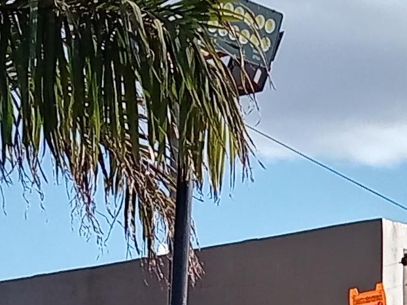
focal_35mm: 164
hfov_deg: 12.0
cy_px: 581
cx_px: 384
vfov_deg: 8.6
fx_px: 1927
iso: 100
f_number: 1.8
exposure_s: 1/1224
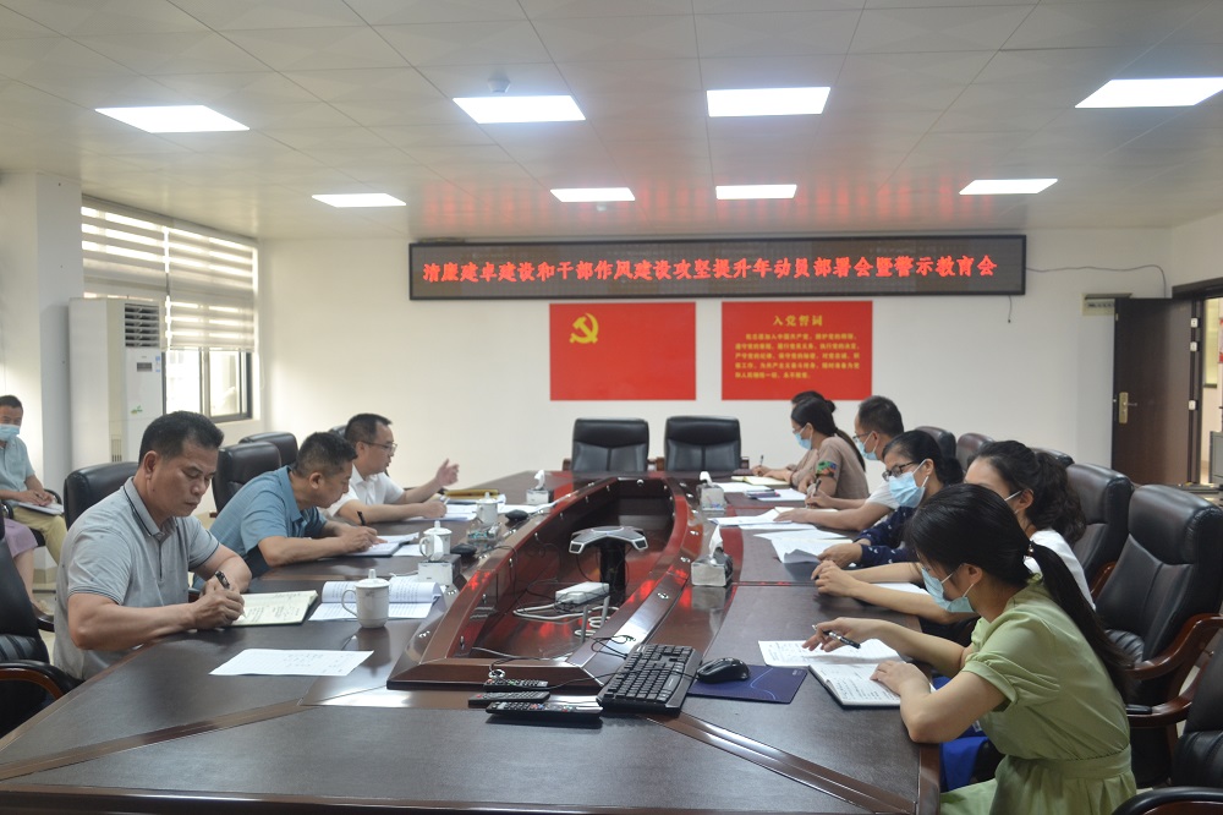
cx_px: 612
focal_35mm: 33
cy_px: 408
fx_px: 1121
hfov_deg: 57.2
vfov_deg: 39.9
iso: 400
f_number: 4
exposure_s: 1/60
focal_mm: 22
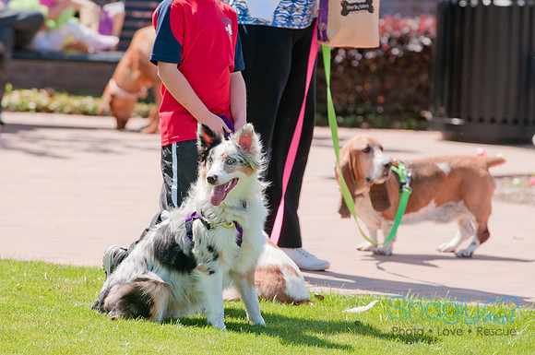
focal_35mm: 300
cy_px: 178
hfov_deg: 6.9
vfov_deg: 4.6
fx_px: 4452
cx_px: 268
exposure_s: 1/800
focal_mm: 200
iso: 200
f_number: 5
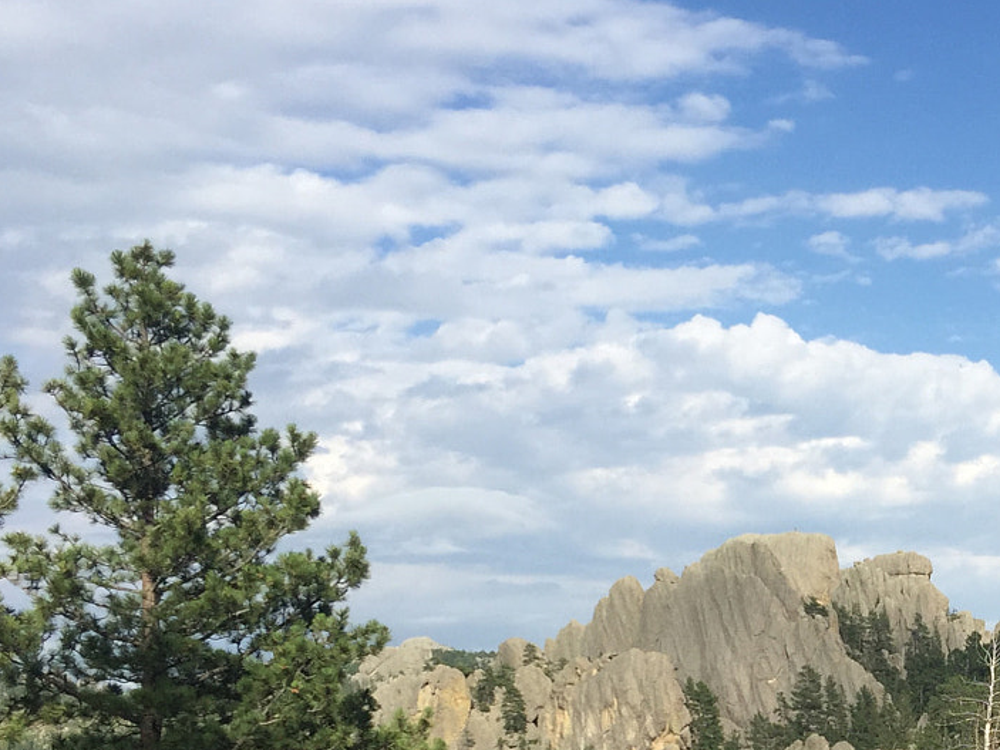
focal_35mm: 66
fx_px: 1906
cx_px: 929
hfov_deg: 28.1
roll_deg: -1.9
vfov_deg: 21.6
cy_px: 726
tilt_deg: +6.2
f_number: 2.2
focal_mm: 4.15
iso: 32
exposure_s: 1/1883
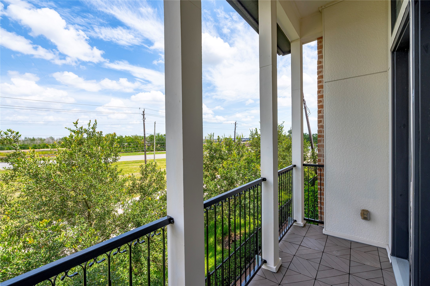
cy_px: 143
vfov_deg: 77.2
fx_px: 179
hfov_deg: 100.4
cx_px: 215
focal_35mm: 15
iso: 125
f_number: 13
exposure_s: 1/100
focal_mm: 15
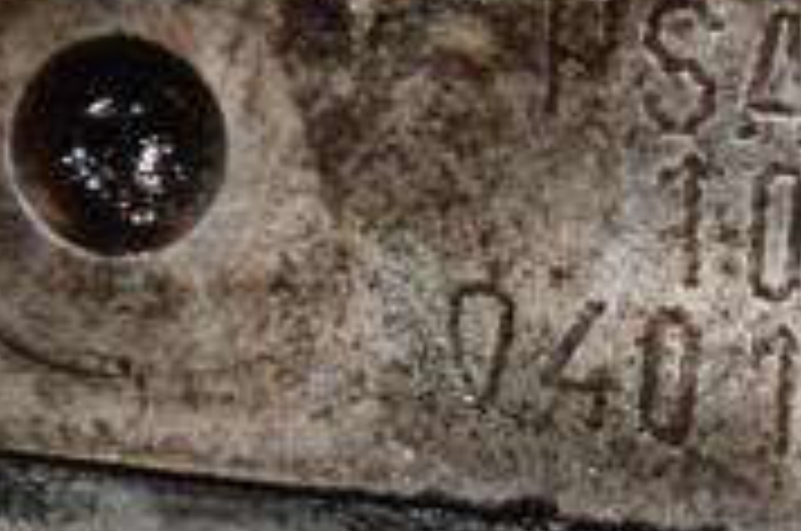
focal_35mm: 466
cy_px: 184
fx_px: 10350
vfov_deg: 2.9
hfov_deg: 4.4
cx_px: 824
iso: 800
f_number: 5.6
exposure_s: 1/60
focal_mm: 92
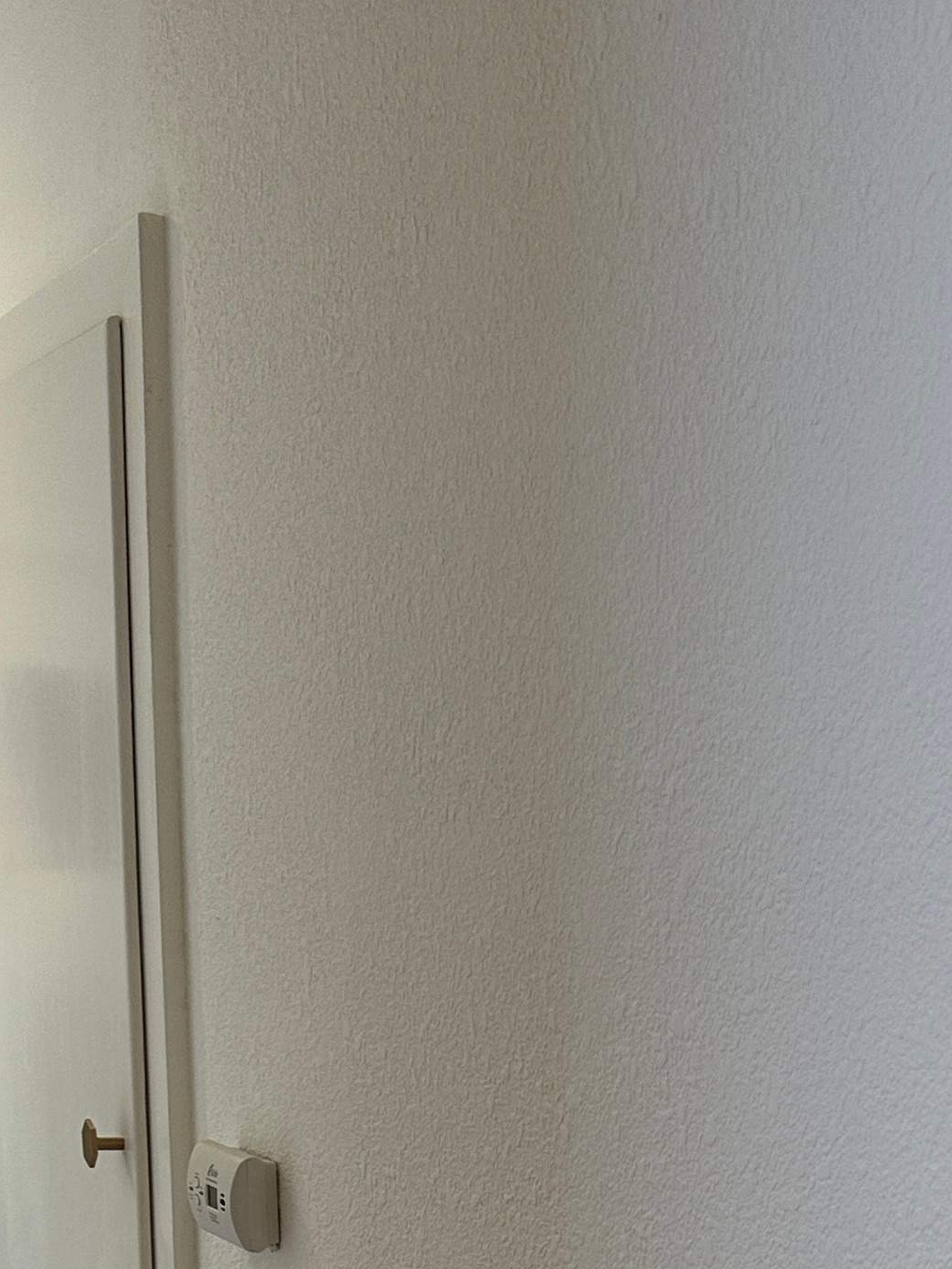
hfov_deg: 20.8
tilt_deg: -16.0
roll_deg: -2.5
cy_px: 1638
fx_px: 2566
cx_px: 770
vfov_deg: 24.4
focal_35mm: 70
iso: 125
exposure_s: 1/60
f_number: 1.78
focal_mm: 6.86
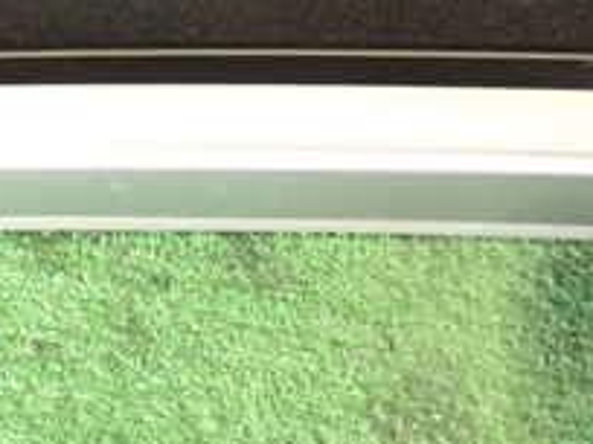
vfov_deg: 15.1
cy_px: -113
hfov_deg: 20.9
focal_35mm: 94
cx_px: 308
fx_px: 1610
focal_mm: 5.79
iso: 800
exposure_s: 1/25
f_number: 2.4
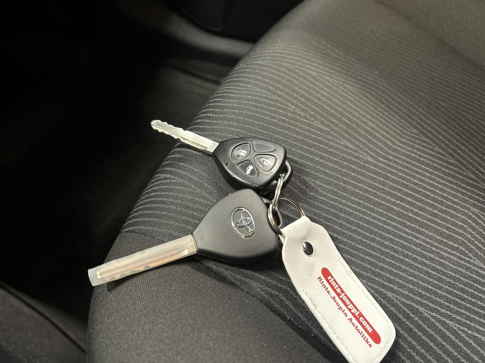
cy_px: 182
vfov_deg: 53.1
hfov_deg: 67.3
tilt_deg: -50.4
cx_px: 242
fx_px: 364
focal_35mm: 26
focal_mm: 5.7
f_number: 1.5
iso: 640
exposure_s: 1/40
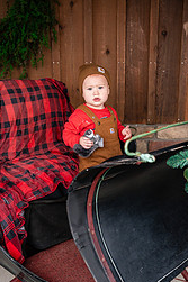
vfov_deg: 45.0
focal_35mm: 43
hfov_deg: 31.1
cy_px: 180
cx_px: 107
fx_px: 337
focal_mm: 24
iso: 320
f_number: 3.2
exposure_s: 1/250
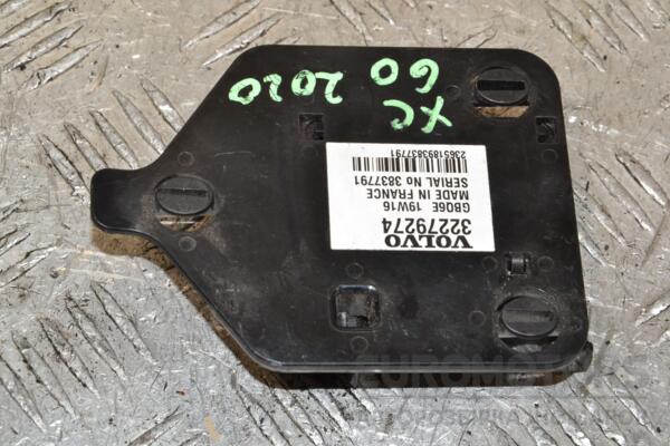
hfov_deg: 18.2
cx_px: 335
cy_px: 223
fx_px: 2094
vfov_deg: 12.2
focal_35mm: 112
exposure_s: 1/200
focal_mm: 75
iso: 800
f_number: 11
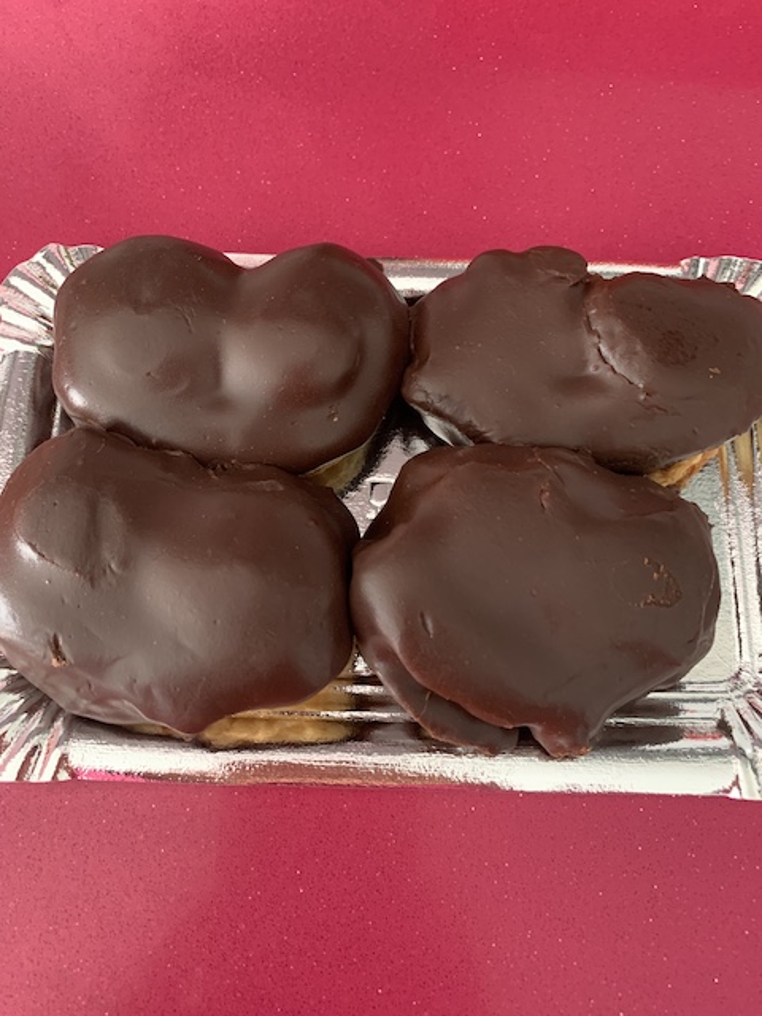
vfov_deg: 67.3
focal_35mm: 26
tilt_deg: -73.2
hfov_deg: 53.1
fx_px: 763
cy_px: 508
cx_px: 381
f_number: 1.8
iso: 400
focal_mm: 4.25
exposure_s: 1/42
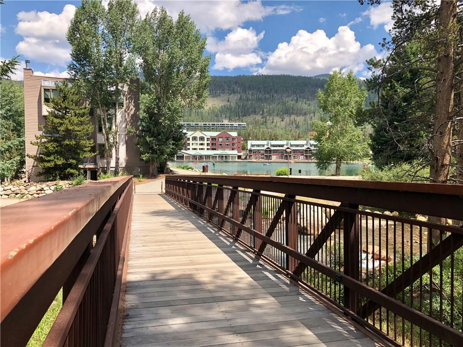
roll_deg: +0.8
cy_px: 174
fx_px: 375
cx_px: 232
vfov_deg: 49.7
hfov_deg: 63.4
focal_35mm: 28
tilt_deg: -1.3
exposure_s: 1/1263
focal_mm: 4
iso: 20
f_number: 1.8
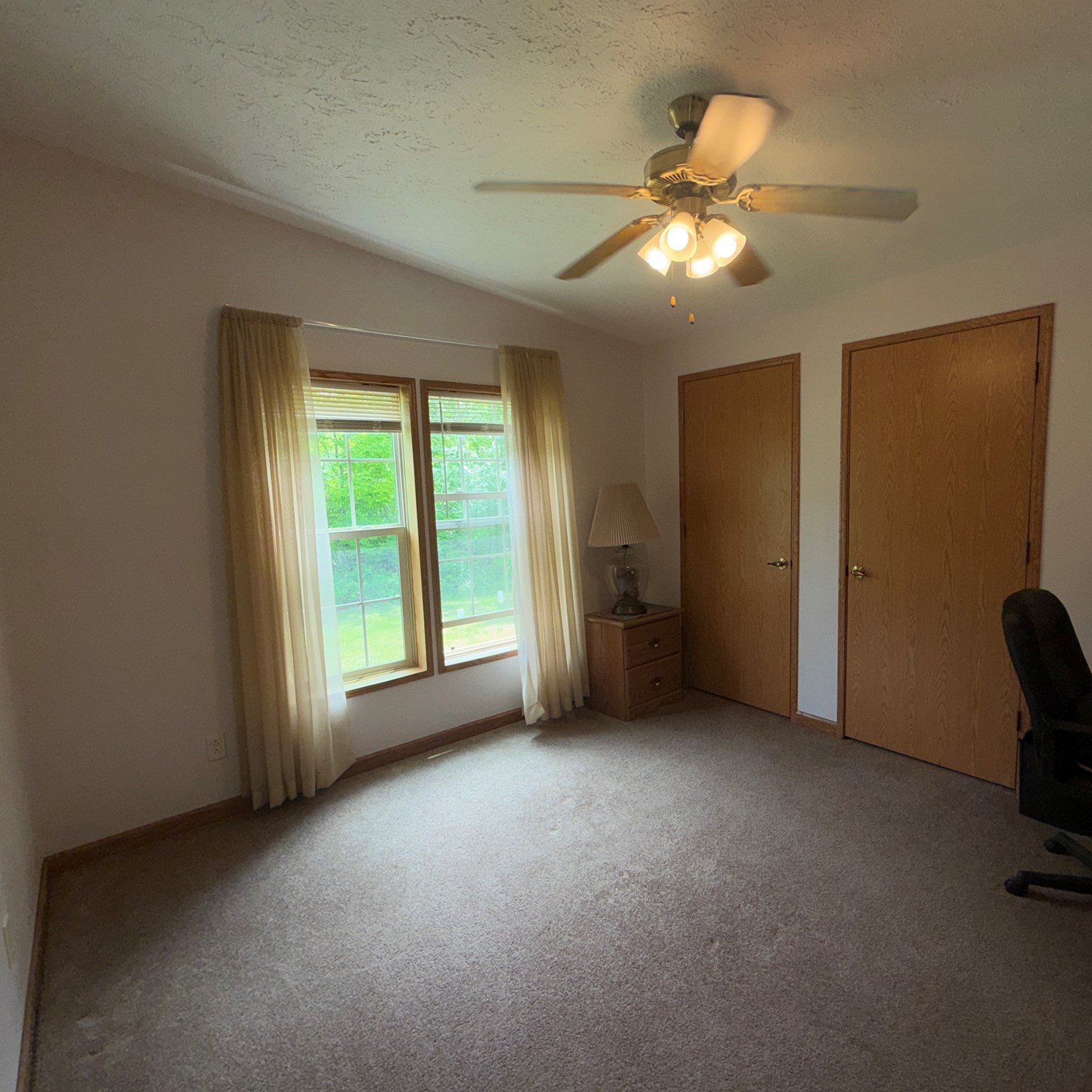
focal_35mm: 17
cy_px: 549
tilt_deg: -6.1
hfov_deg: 83.2
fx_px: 607
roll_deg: +1.9
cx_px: 639
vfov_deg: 84.0
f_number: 2.2
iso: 32
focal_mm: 2.22
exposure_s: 1/121
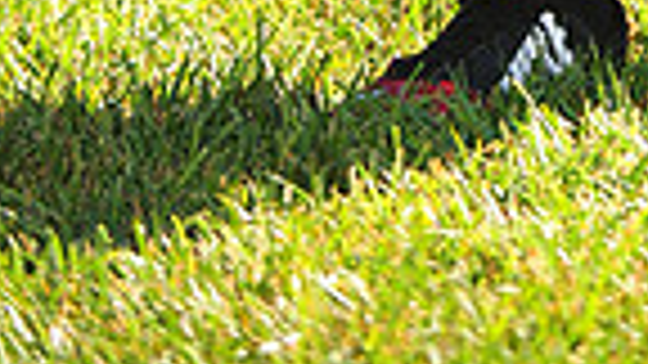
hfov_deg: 4.2
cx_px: 837
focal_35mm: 507
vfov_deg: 2.4
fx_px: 8711
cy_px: -881
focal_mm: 120
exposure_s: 1/320
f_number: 4.5
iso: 200
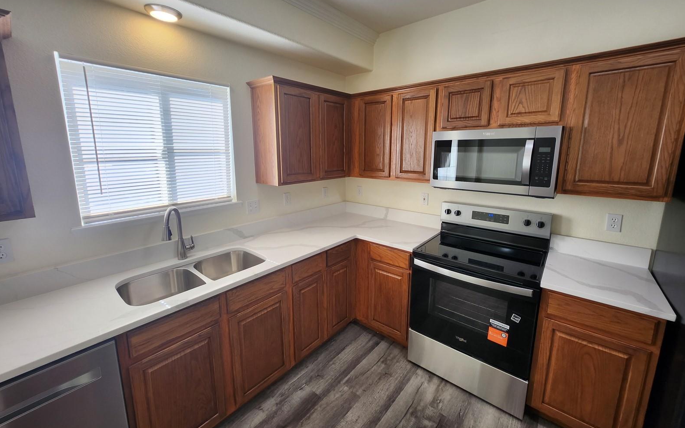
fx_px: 261
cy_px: 199
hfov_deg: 105.3
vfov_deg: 78.5
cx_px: 340
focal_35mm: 14
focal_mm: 1.74
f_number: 2.2
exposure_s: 1/60
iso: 40
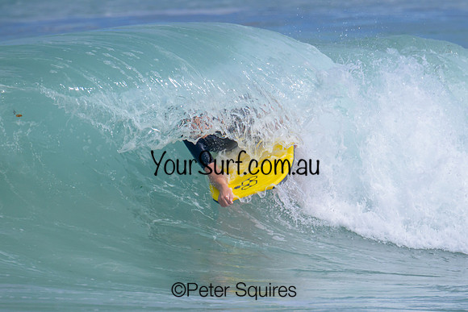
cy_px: 191
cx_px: 318
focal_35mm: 1088
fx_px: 14147
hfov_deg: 1.9
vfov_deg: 1.3
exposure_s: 1/2000
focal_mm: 800
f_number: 11
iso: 640
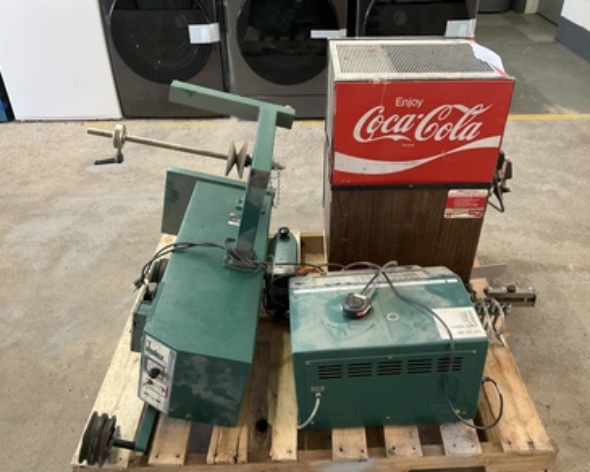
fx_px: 541
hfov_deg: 57.2
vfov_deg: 47.1
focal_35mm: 31
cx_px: 289
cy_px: 234
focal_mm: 3
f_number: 1.8
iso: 200
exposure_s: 1/60
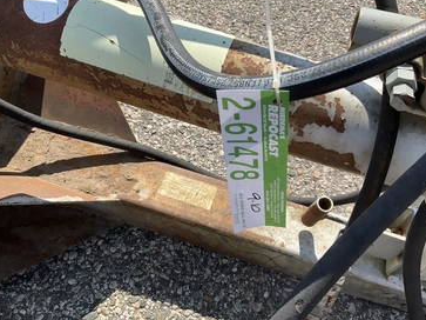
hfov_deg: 56.8
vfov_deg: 44.1
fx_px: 394
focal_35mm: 32
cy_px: 159
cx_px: 228
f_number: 1.8
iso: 25
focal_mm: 3
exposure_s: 1/1250
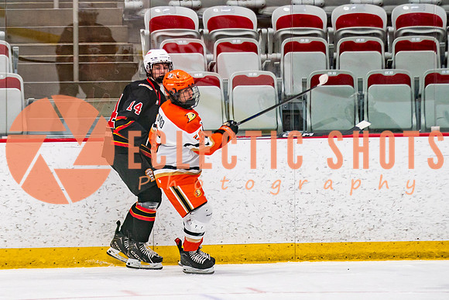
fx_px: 3644
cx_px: 142
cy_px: 227
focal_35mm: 292
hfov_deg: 7.0
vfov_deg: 4.7
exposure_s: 1/640
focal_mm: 142
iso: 800
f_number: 2.8
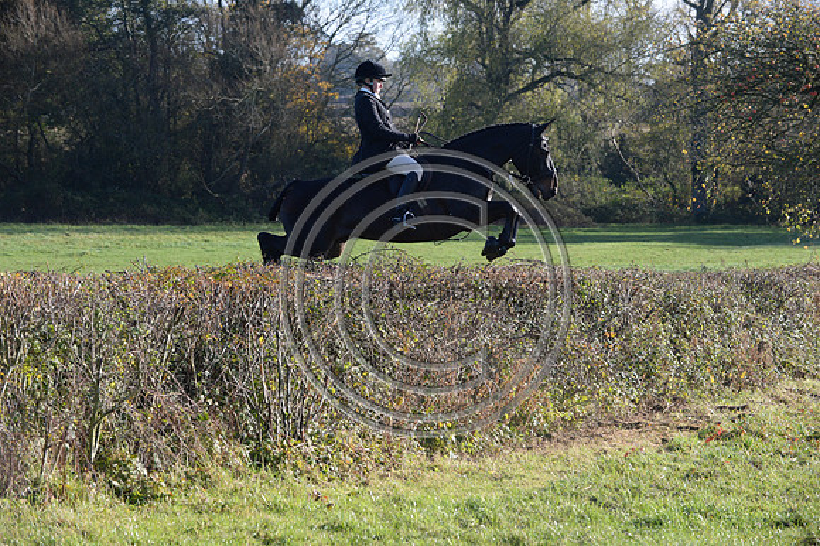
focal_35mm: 105
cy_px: 273
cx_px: 410
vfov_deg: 13.0
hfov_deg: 19.5
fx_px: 2390
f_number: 5.6
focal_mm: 105
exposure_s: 1/1250
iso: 1000
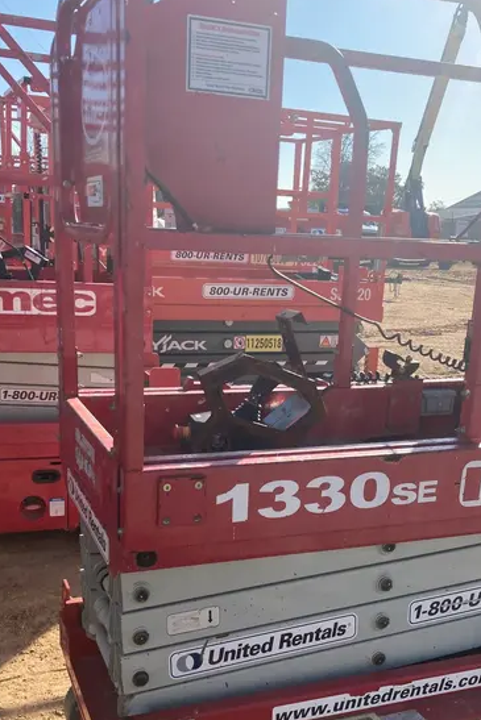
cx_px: 227
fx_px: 781
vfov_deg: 49.0
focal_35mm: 39
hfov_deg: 34.2
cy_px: 452
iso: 20
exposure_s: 1/1621
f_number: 1.8
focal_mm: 3.99
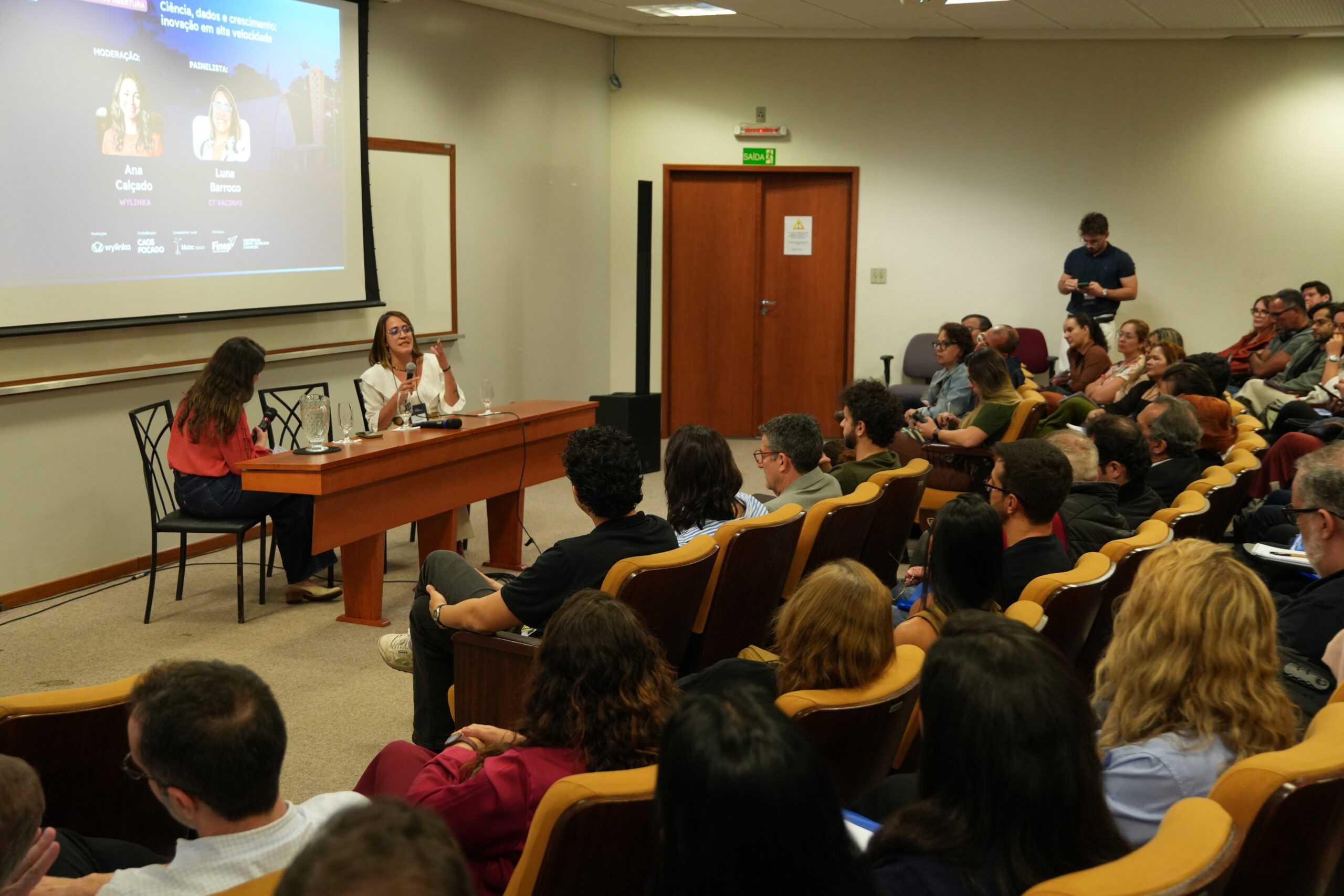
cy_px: 448
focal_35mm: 39
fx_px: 1456
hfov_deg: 49.6
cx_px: 672
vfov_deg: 34.2
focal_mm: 26
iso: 1250
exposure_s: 1/125
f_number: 2.8
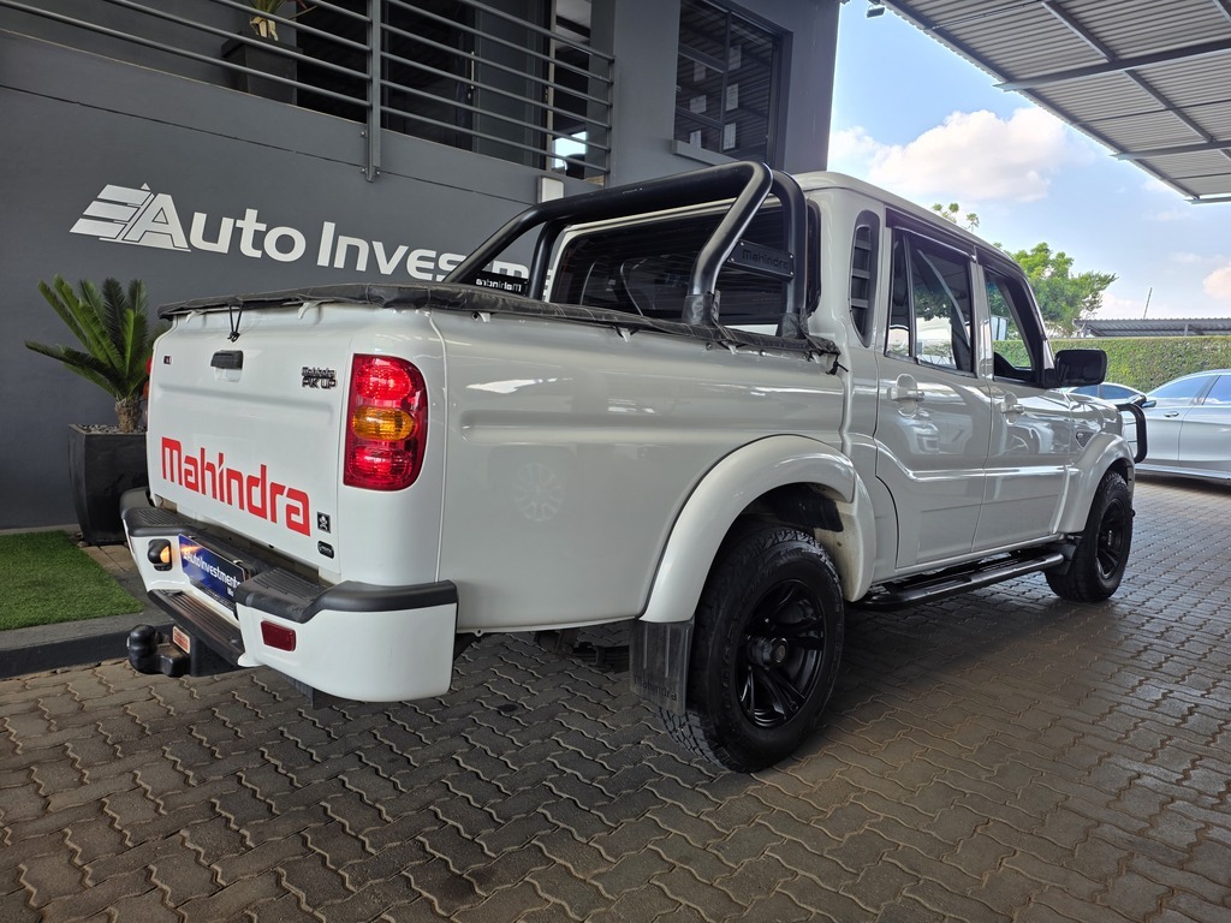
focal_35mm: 23
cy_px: 462
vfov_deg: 58.9
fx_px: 818
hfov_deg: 73.9
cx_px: 616
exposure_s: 1/180
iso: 40
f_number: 1.7
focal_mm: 6.25
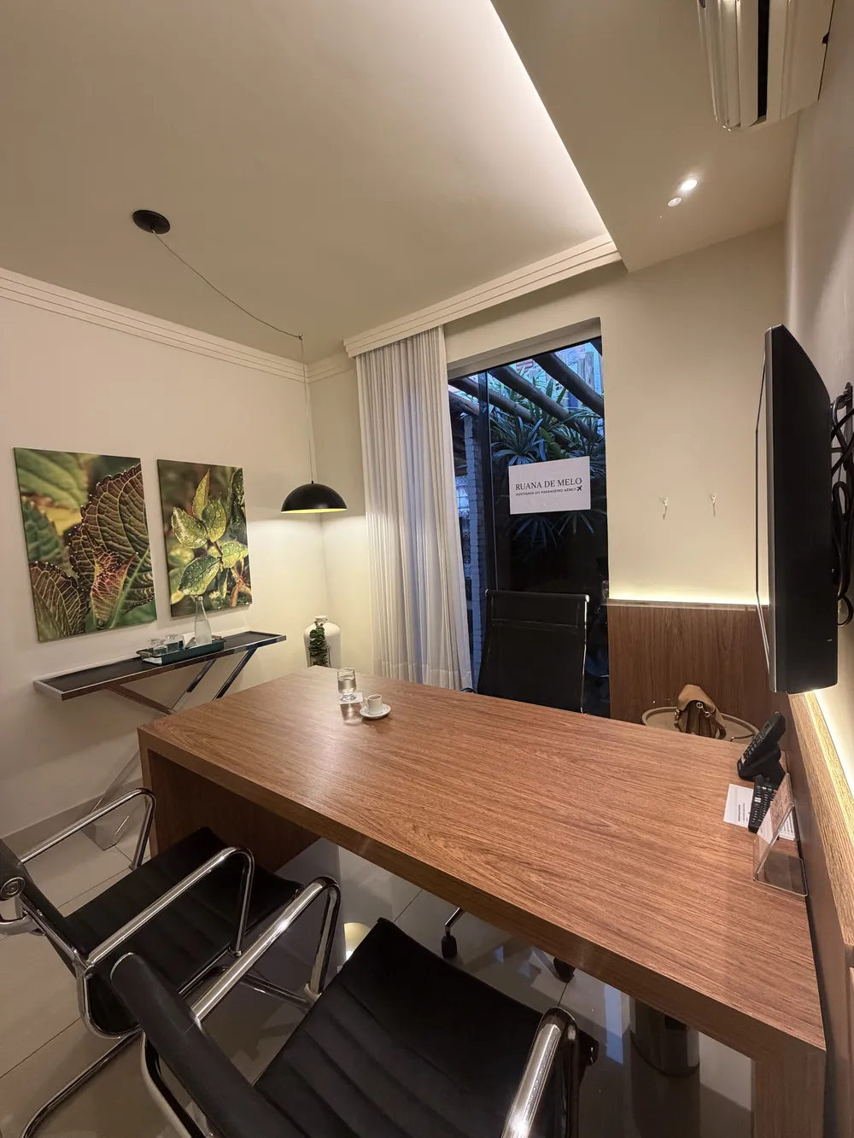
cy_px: 569
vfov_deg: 102.1
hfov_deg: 85.7
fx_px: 460
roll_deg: +3.2
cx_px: 427
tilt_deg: -5.4
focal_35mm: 14
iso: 250
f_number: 2.2
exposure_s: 1/60
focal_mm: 2.22
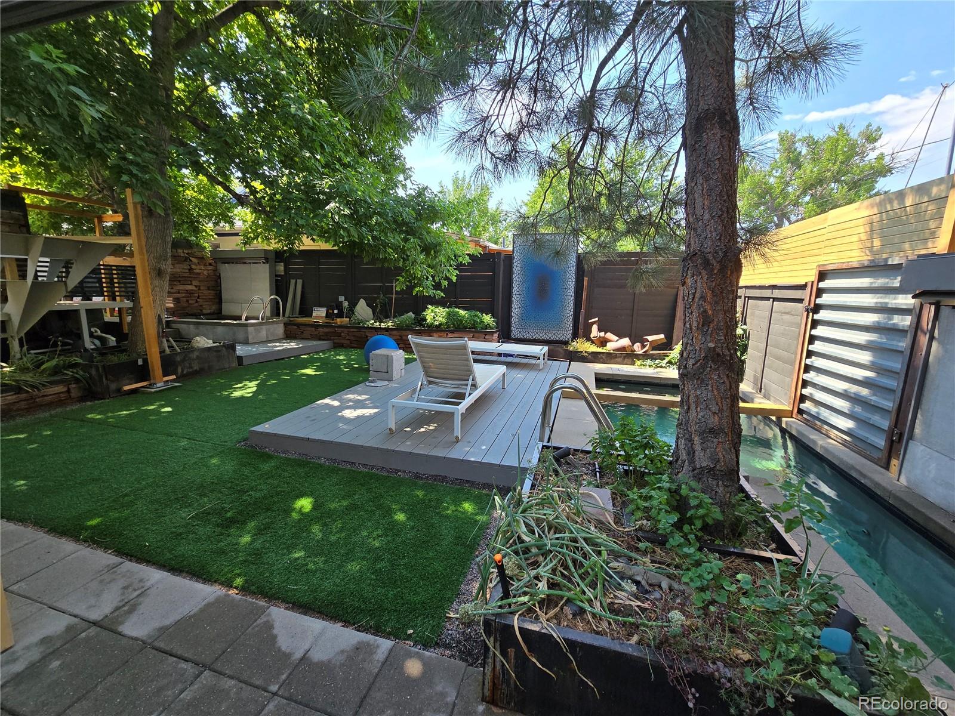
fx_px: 359
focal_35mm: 13
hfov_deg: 106.2
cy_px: 358
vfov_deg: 89.9
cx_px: 478
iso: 50
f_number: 2.2
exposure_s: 1/516
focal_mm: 2.2
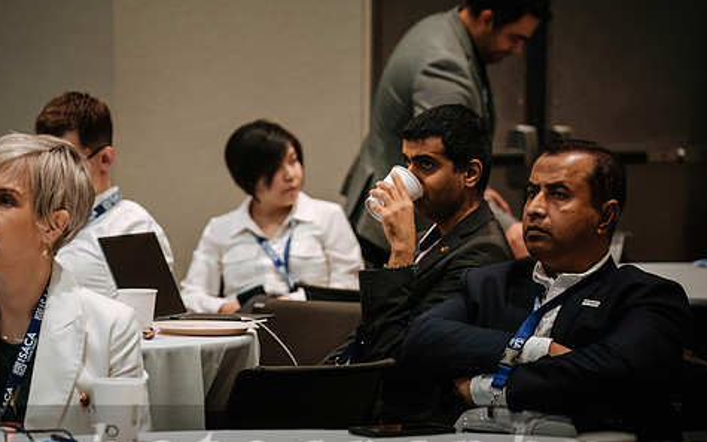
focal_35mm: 202
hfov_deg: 10.4
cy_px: 273
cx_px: 323
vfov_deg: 6.5
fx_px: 3893
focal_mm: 87.1
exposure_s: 1/60
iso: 800
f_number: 3.2
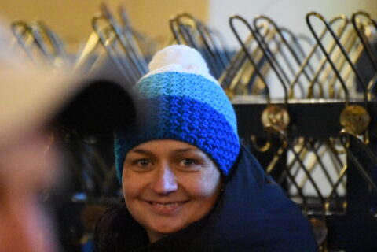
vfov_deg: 4.2
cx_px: 188
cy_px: 126
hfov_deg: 6.2
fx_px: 3456
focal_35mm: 330
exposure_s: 1/250
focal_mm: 220
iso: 25600
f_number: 5.3
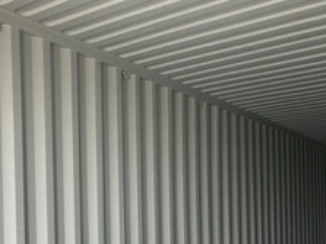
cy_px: 218
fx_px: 489
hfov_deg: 35.2
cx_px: 50
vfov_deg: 27.1
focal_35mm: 52
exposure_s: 1/122
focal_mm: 3
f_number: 1.8
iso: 25
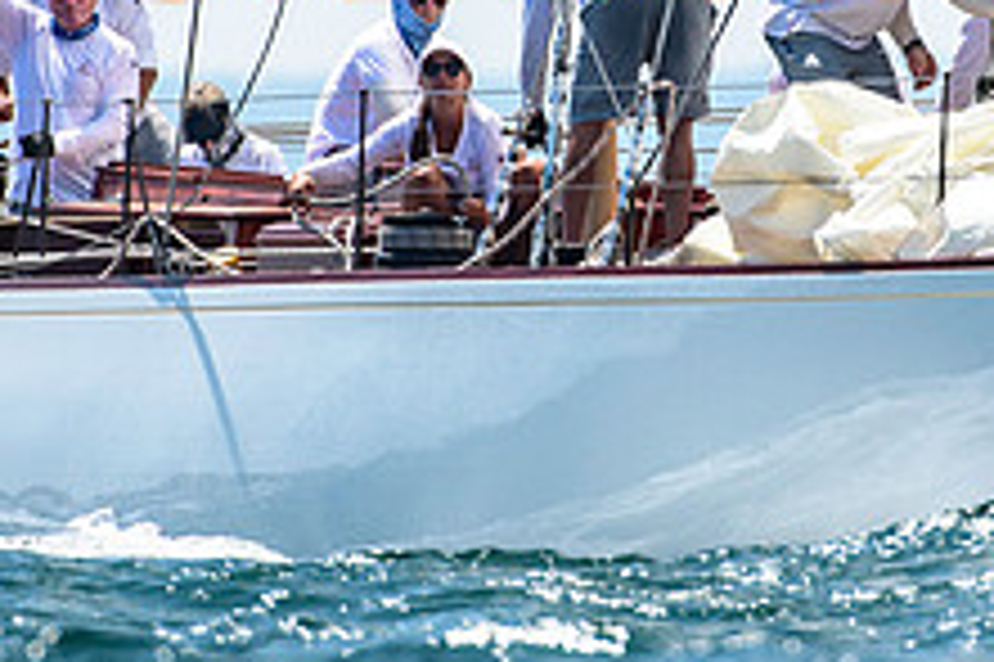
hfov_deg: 1.3
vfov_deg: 0.9
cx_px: 652
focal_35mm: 1578
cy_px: -92
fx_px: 43537
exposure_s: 1/2500
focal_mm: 400
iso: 400
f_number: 5.6
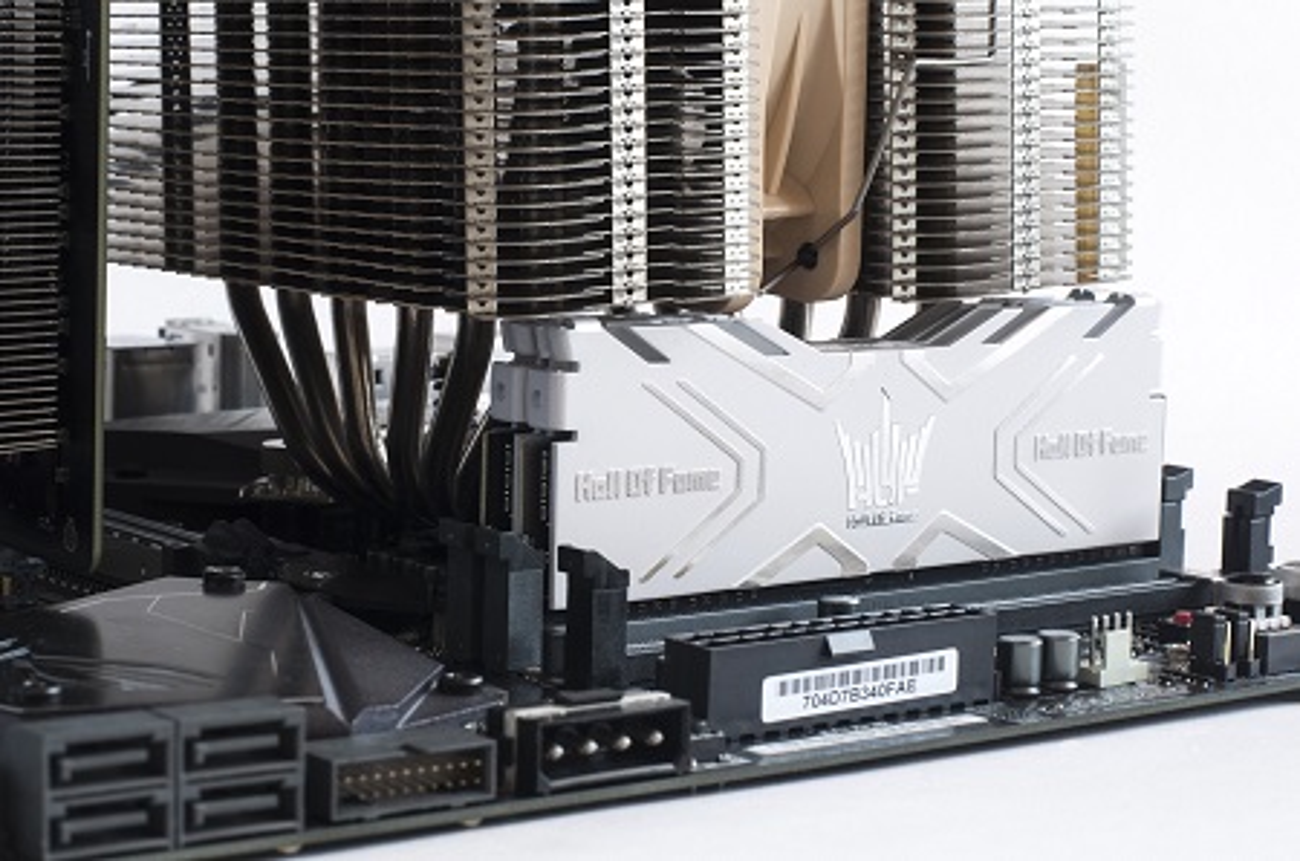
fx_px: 2703
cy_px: 430
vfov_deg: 18.1
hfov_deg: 27.0
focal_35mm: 75
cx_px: 650
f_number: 16
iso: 200
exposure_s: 1
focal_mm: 50
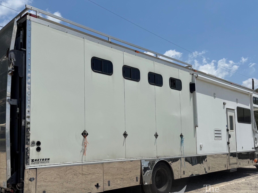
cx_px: 97
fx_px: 253
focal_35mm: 34
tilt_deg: +2.6
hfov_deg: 53.4
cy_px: 116
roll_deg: -0.3
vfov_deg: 41.6
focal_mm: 6.76
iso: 80
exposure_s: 1/10417
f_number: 1.78
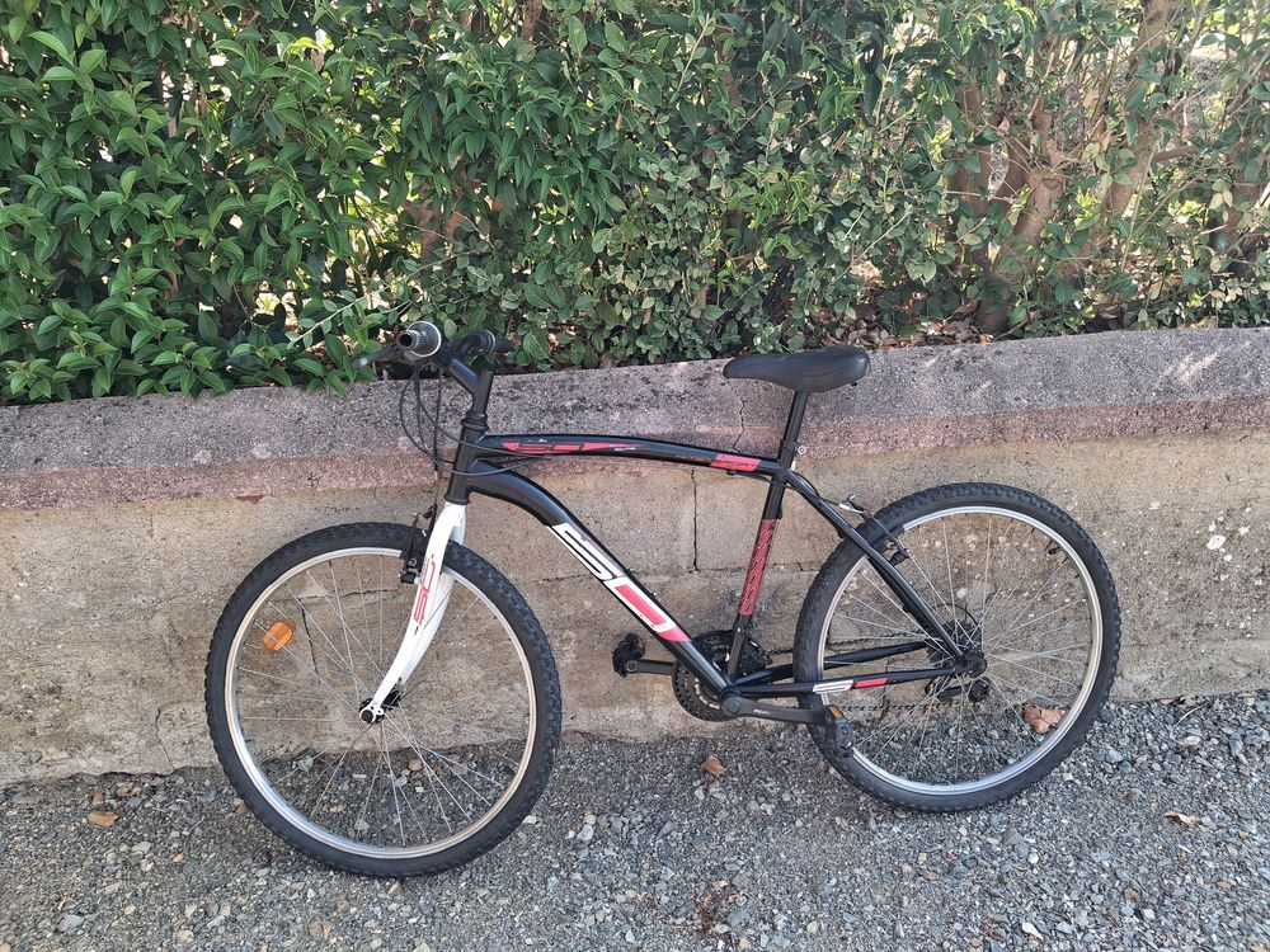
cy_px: 476
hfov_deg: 65.3
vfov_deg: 51.4
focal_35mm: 27
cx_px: 635
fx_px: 991
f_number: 1.8
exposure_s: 1/100
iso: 32
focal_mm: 4
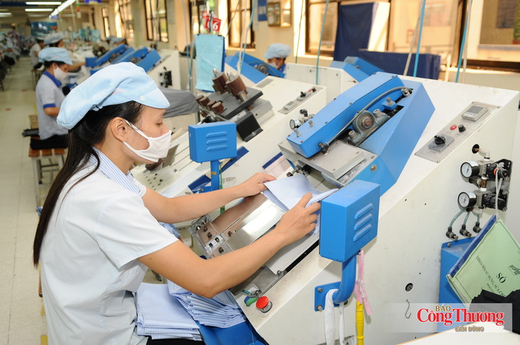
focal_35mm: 34
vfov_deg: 38.3
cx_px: 260
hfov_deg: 55.2
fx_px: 498
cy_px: 172
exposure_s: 1/100
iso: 200
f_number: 3.2
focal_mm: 23
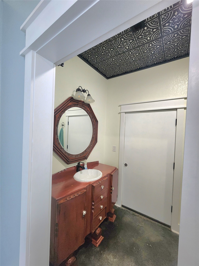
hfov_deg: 89.9
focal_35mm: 13
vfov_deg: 106.2
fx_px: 100
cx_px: 100
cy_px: 133
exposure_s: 1/30
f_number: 2.2
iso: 500
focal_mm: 2.2
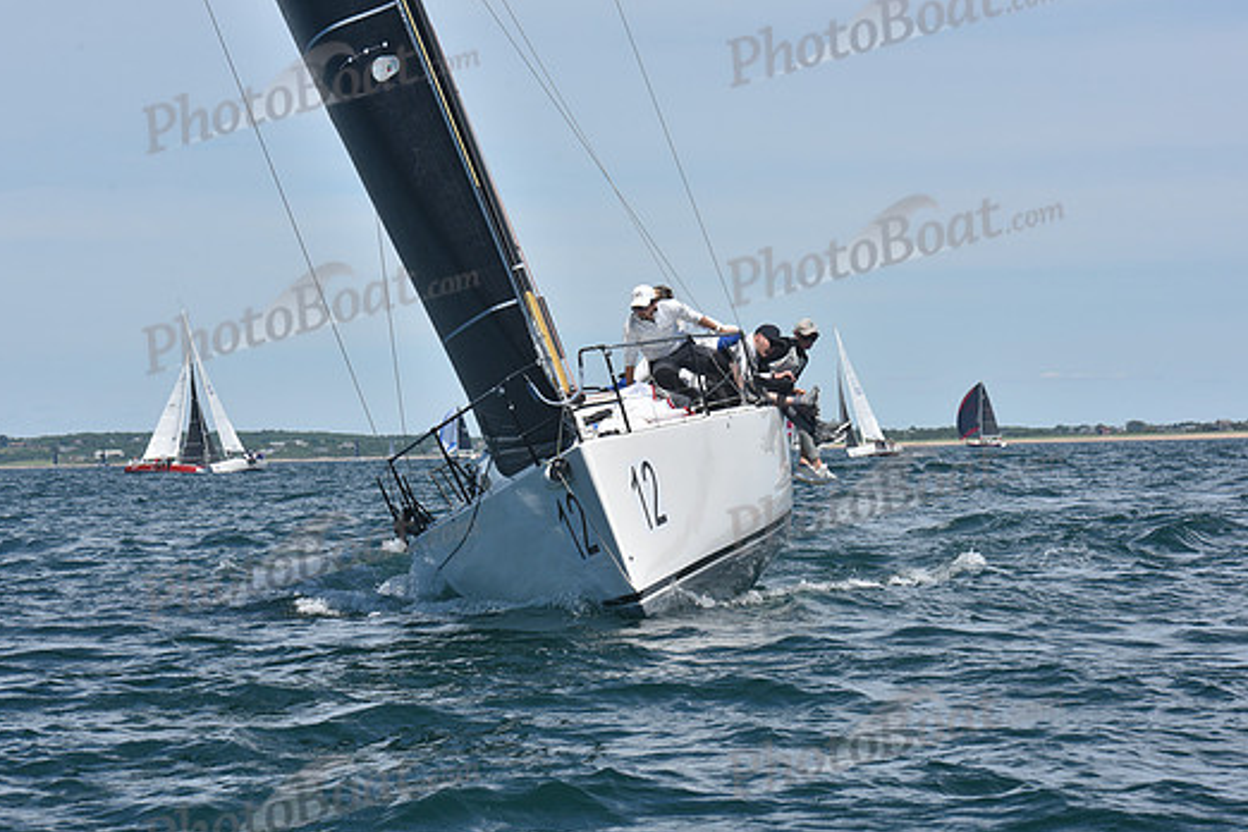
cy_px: 403
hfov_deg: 14.8
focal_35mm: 139
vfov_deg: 9.9
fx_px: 4818
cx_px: 605
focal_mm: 125
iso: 250
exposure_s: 1/800
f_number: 11
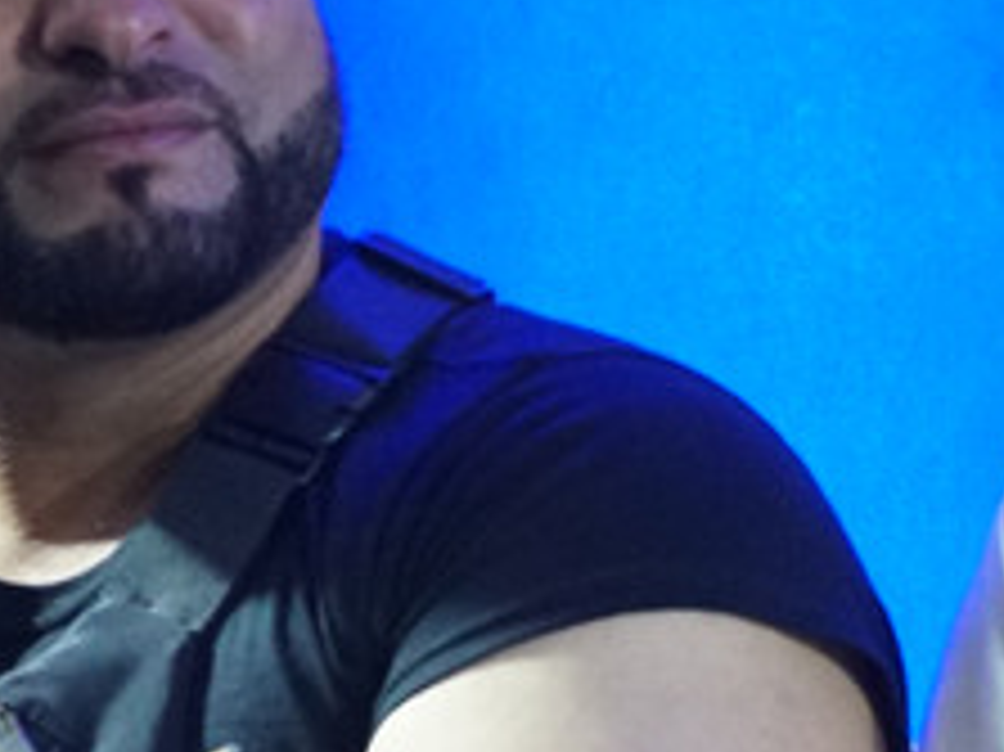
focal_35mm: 605
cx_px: 115
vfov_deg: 2.5
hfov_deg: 3.3
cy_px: 865
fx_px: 17538
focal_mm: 146
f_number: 5.6
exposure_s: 1/125
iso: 10000
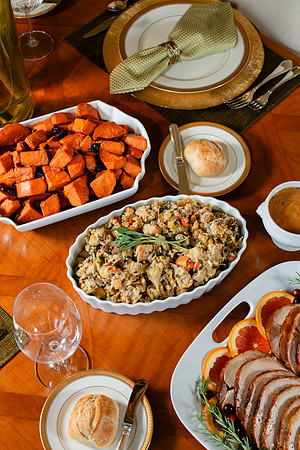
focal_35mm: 50
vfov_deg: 39.6
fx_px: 625
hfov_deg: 27.0
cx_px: 150
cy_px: 225
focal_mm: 50
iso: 250
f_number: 6.3
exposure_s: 1/100
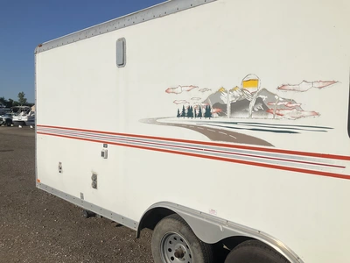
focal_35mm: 29
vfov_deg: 48.2
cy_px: 132
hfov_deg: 61.7
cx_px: 175
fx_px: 293
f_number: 1.8
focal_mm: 3
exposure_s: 1/8621
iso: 25
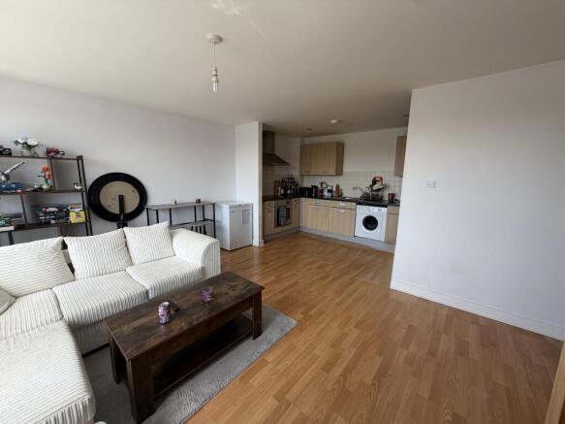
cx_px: 282
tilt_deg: -9.8
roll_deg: +0.1
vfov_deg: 85.7
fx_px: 228
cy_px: 212
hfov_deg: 102.1
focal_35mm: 14
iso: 40
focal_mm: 2.22
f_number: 2.2
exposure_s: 1/141
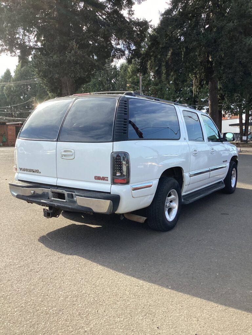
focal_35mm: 31
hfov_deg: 45.4
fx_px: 301
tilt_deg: -6.2
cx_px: 126
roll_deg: -0.3
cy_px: 168
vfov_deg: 58.4
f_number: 2.4
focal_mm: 3.3
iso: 25
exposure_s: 1/409
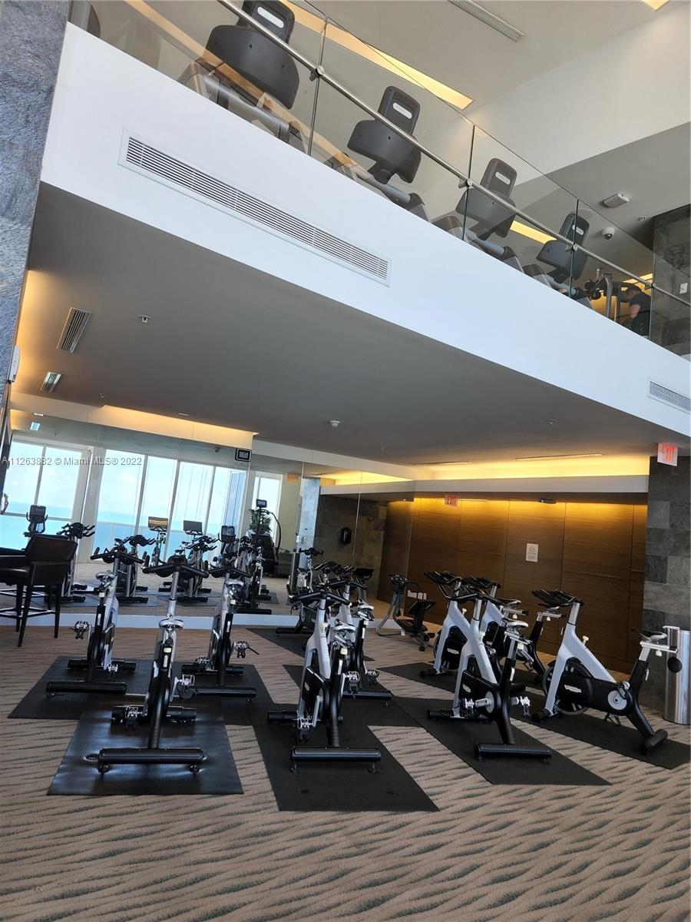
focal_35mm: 23
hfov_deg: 58.9
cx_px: 346
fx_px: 612
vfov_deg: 73.9
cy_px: 461
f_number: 1.8
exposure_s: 1/180
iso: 50
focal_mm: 5.4
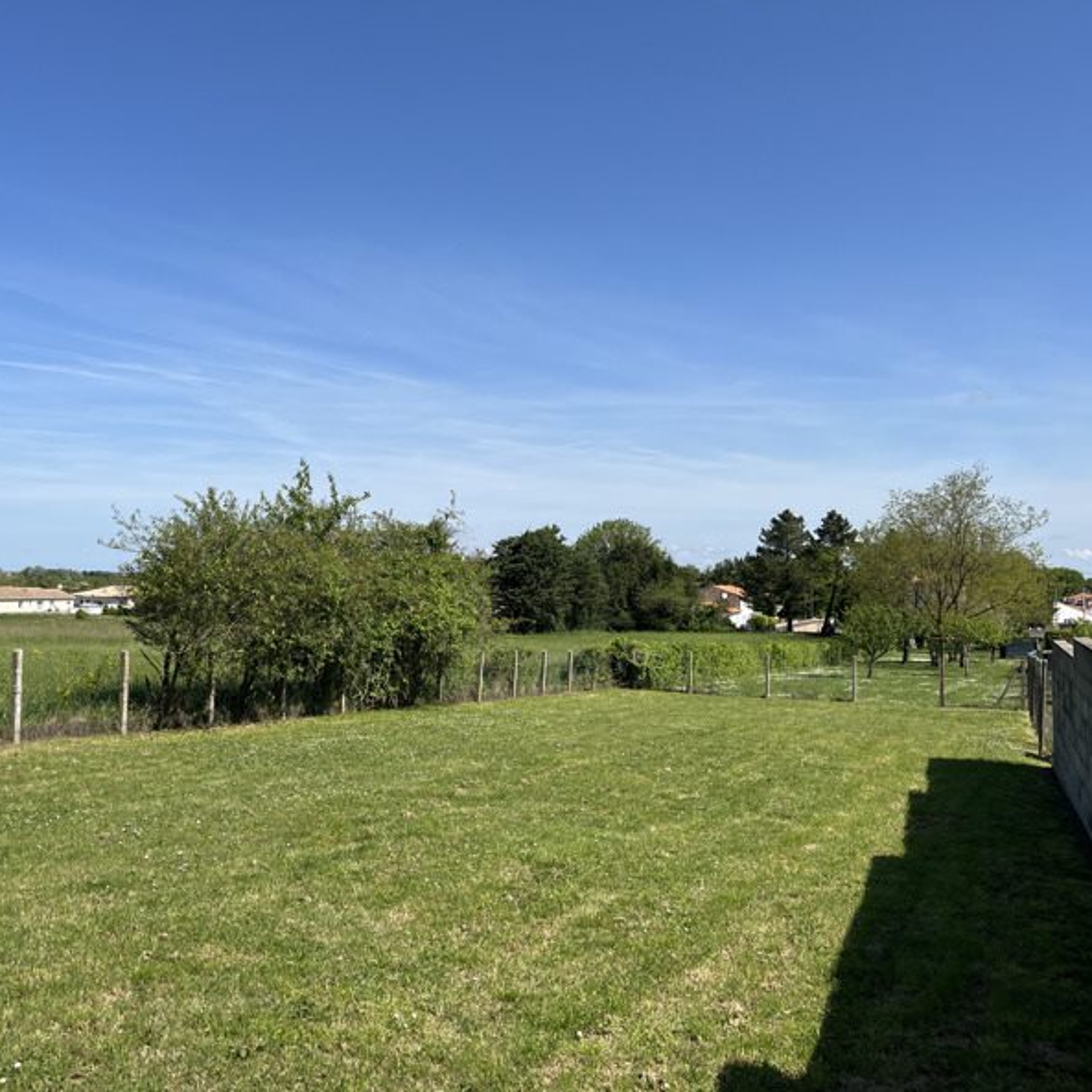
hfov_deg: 51.7
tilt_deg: +2.7
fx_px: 1106
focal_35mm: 31
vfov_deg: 52.5
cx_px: 374
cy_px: 541
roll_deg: -1.1
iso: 50
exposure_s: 1/4651
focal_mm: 5.1
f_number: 1.6
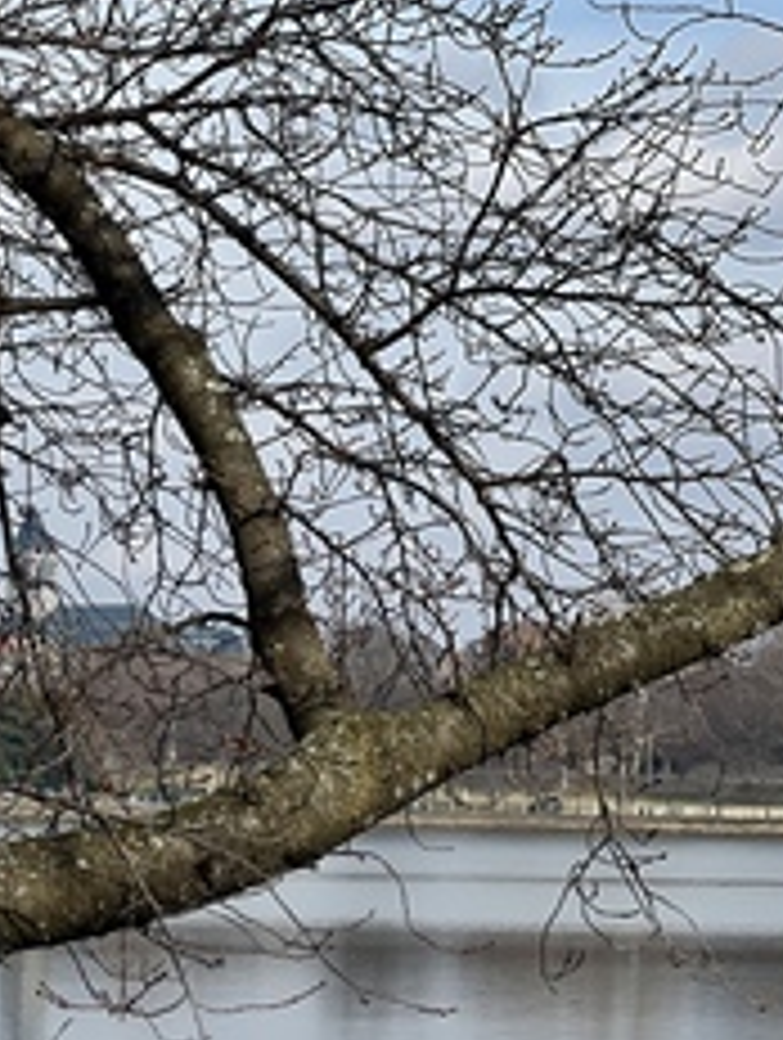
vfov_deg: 11.4
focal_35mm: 173
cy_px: 896
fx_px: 5203
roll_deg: -0.1
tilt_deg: +0.2
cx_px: 0
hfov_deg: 8.6
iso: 32
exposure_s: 1/951
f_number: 2.8
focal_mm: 9
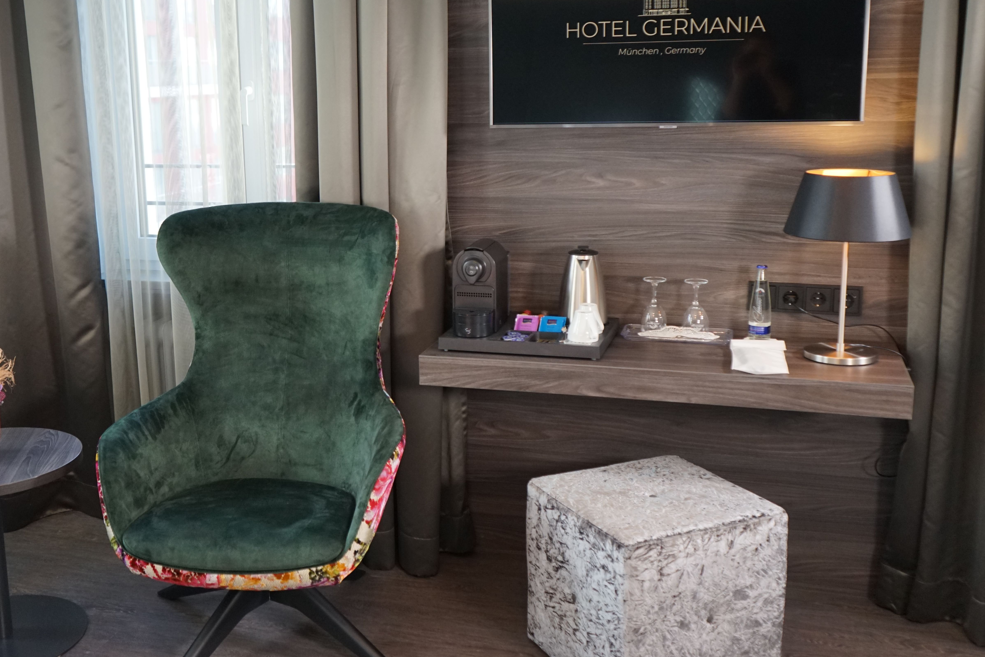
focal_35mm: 40
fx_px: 1094
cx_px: 403
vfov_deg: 33.3
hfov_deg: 48.2
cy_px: 281
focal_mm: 32
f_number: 4
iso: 1250
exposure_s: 1/160
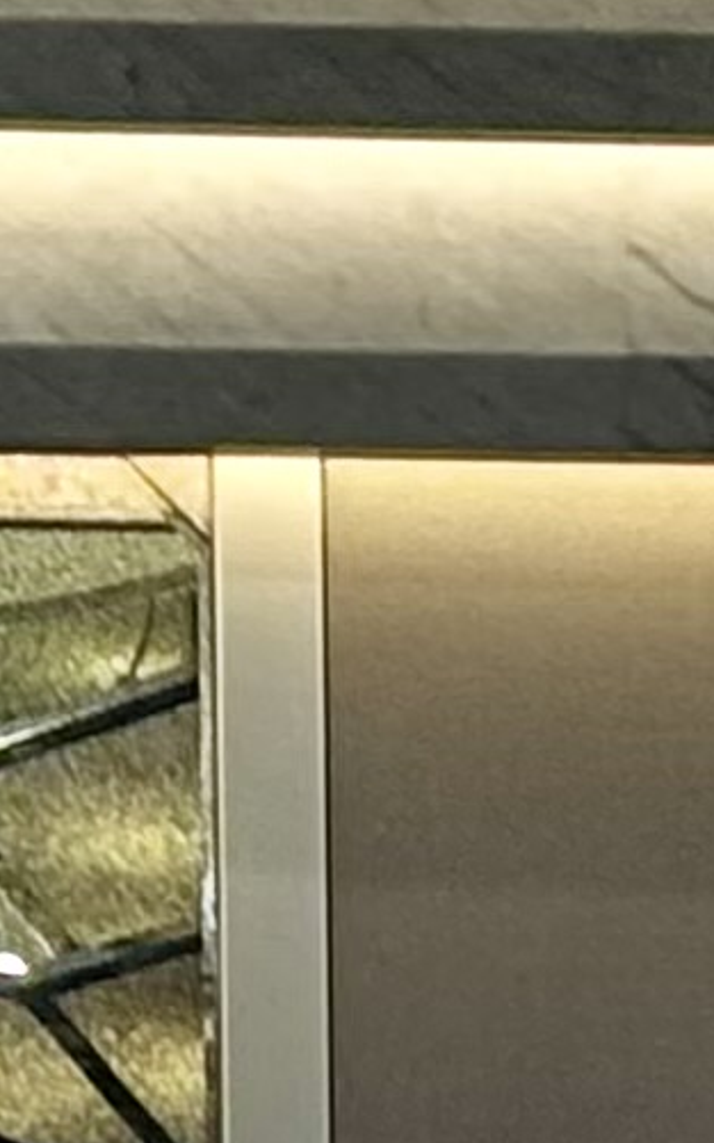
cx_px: 801
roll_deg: +0.6
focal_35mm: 444
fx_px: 13828
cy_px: 3361
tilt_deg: +4.9
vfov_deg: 4.5
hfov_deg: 3.0
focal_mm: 5.96
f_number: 1.6
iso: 125
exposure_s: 1/60
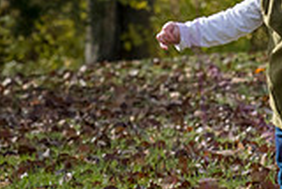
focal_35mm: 363
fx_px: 2846
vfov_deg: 3.8
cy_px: 1
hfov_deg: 5.6
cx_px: 467
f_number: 7.1
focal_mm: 100
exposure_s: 1/500
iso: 400
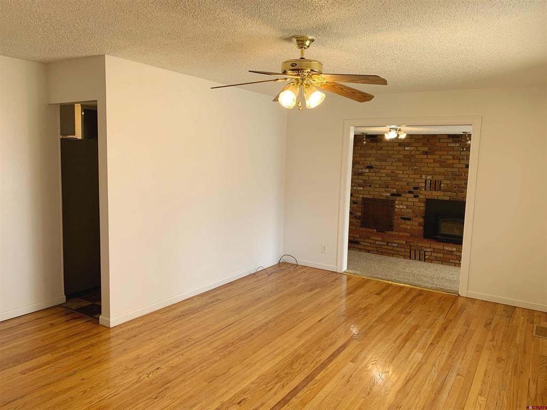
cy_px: 205
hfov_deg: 67.3
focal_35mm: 26
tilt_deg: -5.8
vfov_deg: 53.1
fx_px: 411
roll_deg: -0.8
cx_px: 274
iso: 25
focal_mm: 4.25
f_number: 1.8
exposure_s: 1/121
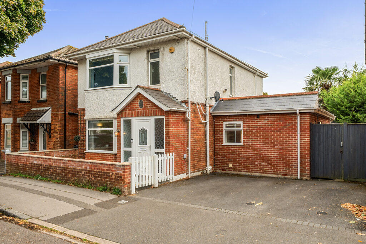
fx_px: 254
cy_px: 122
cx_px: 183
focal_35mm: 25
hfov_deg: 71.5
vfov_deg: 51.3
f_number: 8
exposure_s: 1/160
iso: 400
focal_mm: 17
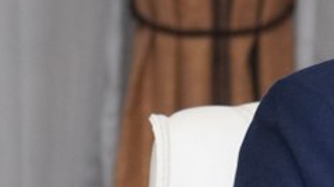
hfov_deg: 4.7
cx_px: 653
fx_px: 3973
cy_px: 149
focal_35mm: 449
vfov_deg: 2.7
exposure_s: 1/200
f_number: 5
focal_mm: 67
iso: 2000
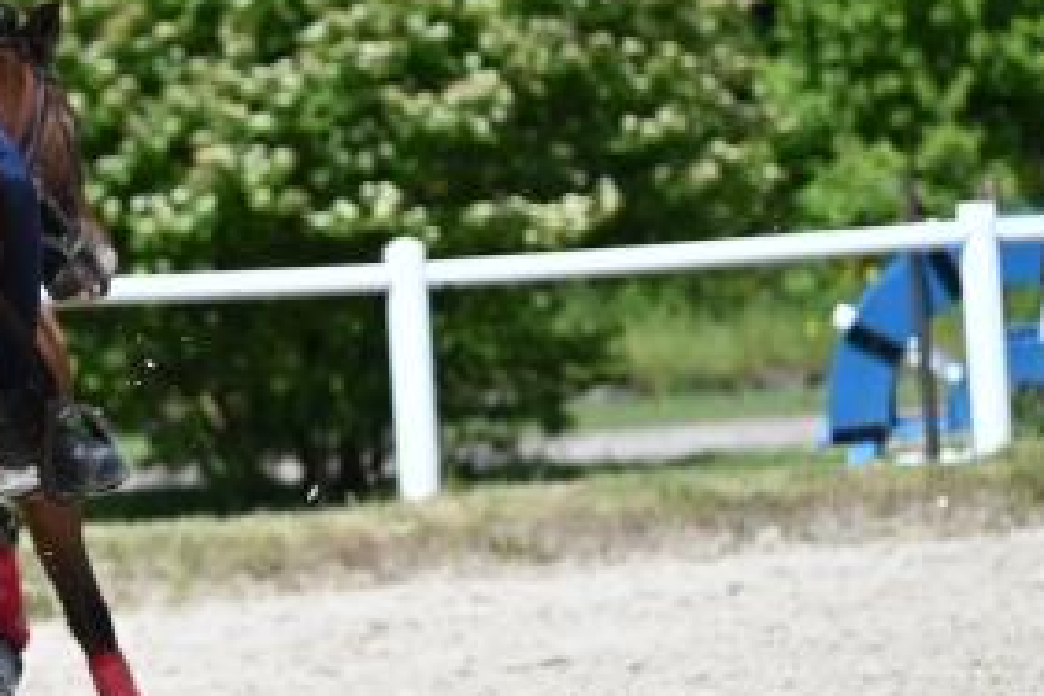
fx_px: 16442
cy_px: 278
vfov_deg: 2.4
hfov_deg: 3.6
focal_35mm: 567
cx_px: -322
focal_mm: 200
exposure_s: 1/1250
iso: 280
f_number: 5.6
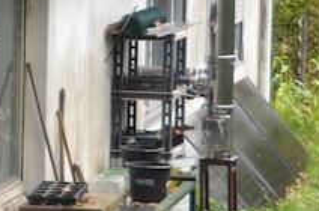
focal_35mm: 272
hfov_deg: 7.3
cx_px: -311
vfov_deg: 5.0
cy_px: -36
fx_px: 2403
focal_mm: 30
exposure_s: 1/100
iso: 200
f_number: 5
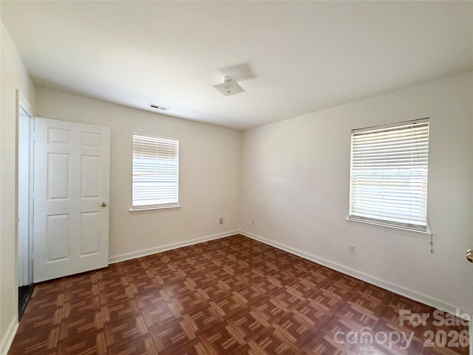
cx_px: 236
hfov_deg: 102.1
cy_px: 178
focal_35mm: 14
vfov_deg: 85.7
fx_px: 191
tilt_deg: +0.1
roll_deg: -1.0
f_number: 2.2
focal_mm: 2.22
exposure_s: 1/60
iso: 400
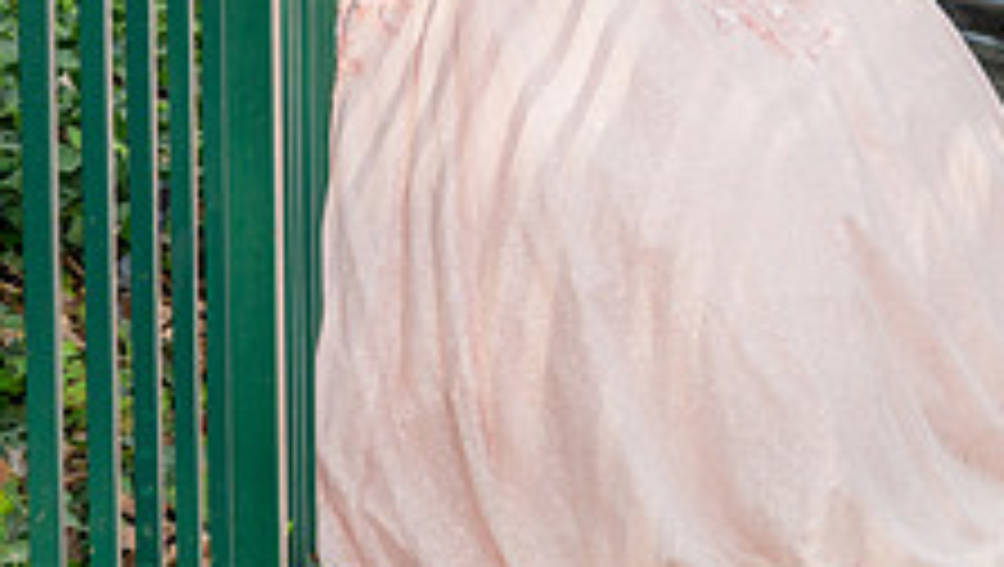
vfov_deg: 15.3
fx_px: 2025
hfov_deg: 27.6
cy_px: -126
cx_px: 706
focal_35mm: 76
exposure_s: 1/250
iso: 160
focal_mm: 24
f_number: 6.3
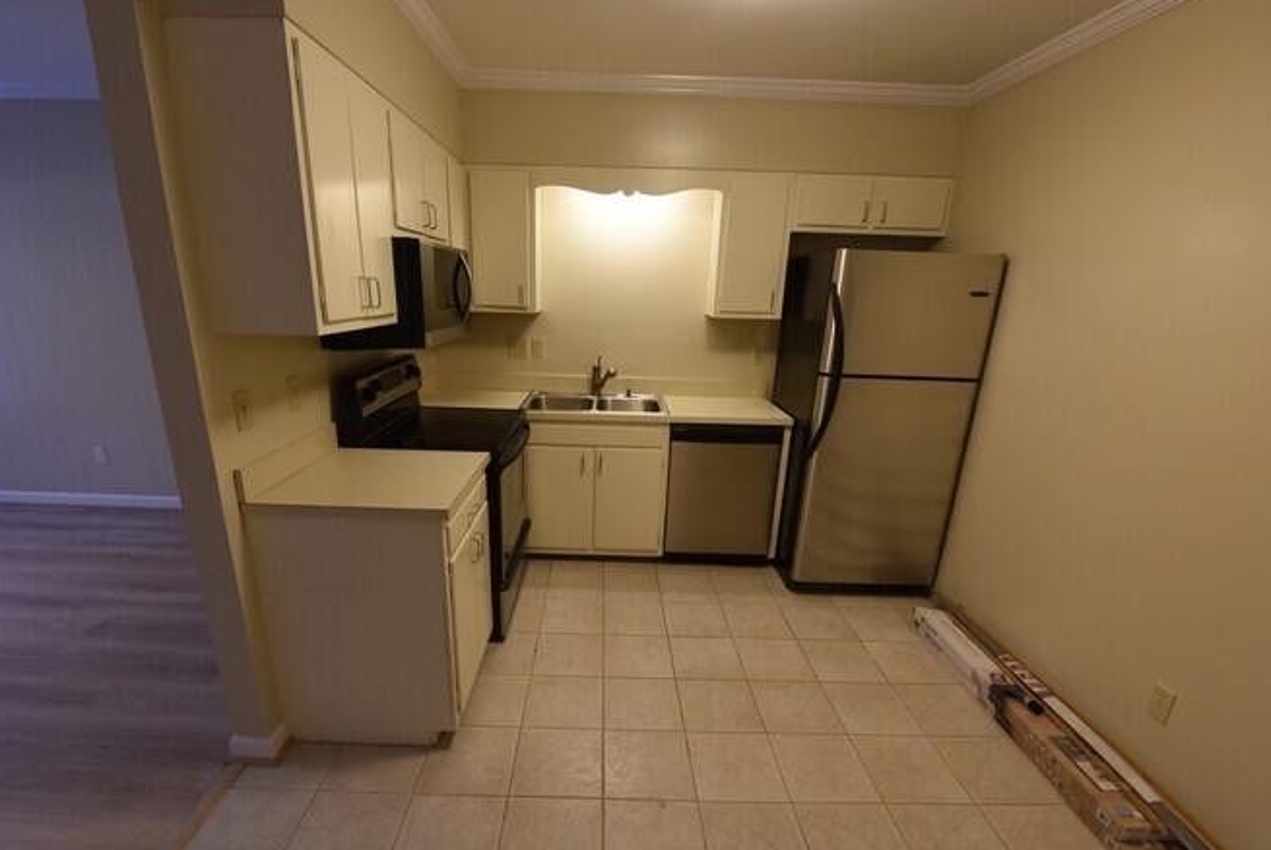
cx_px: 608
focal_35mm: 16
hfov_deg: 96.6
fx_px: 565
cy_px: 472
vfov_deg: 73.6
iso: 720
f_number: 8
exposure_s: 1/15
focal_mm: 14
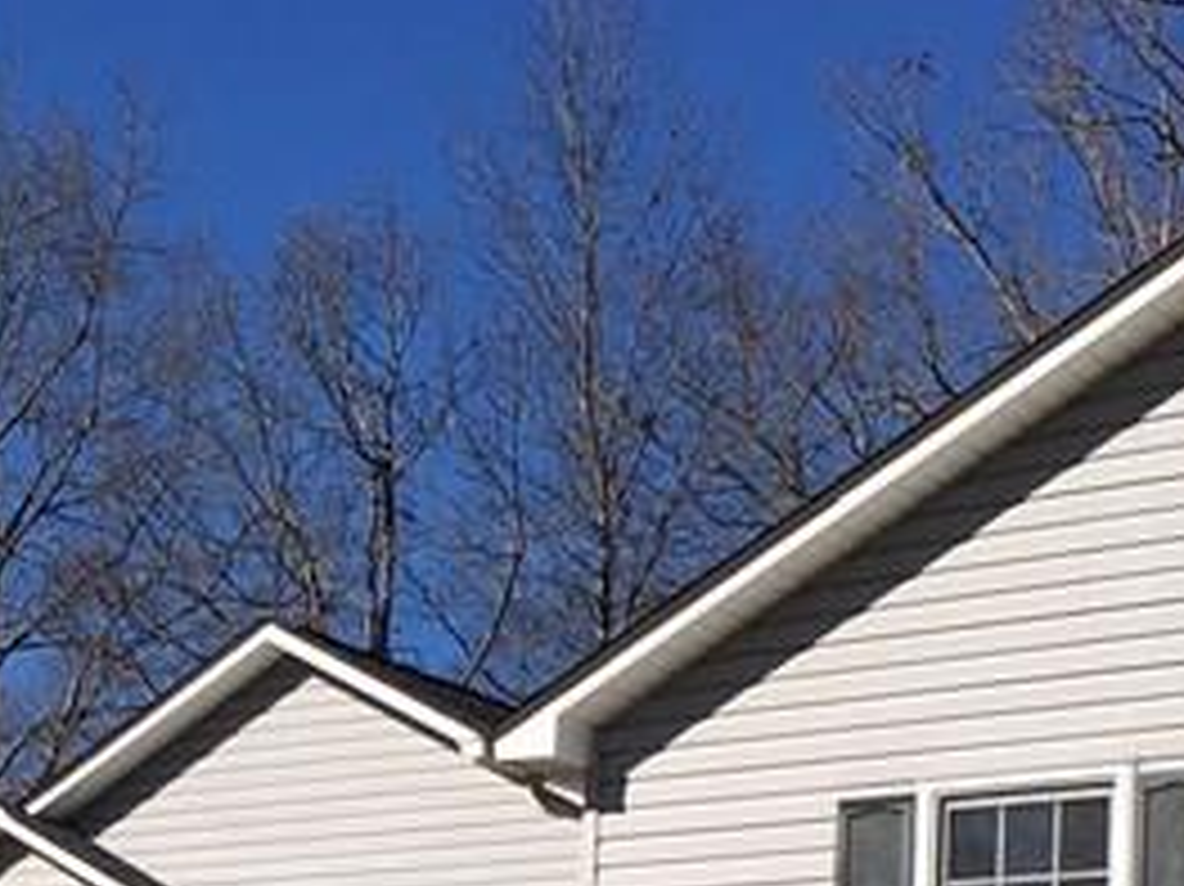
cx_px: 239
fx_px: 3863
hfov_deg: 17.3
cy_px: 1066
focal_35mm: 113
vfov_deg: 12.8
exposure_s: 1/2959
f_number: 2.2
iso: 25
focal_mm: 4.15
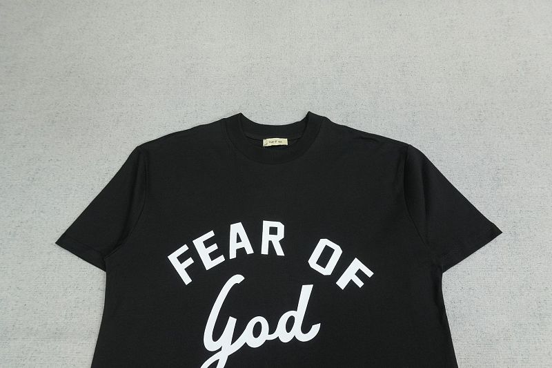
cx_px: 276
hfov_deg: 73.8
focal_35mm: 24
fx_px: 368
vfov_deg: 53.1
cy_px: 184
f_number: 8
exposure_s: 1/160
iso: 1000
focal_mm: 16
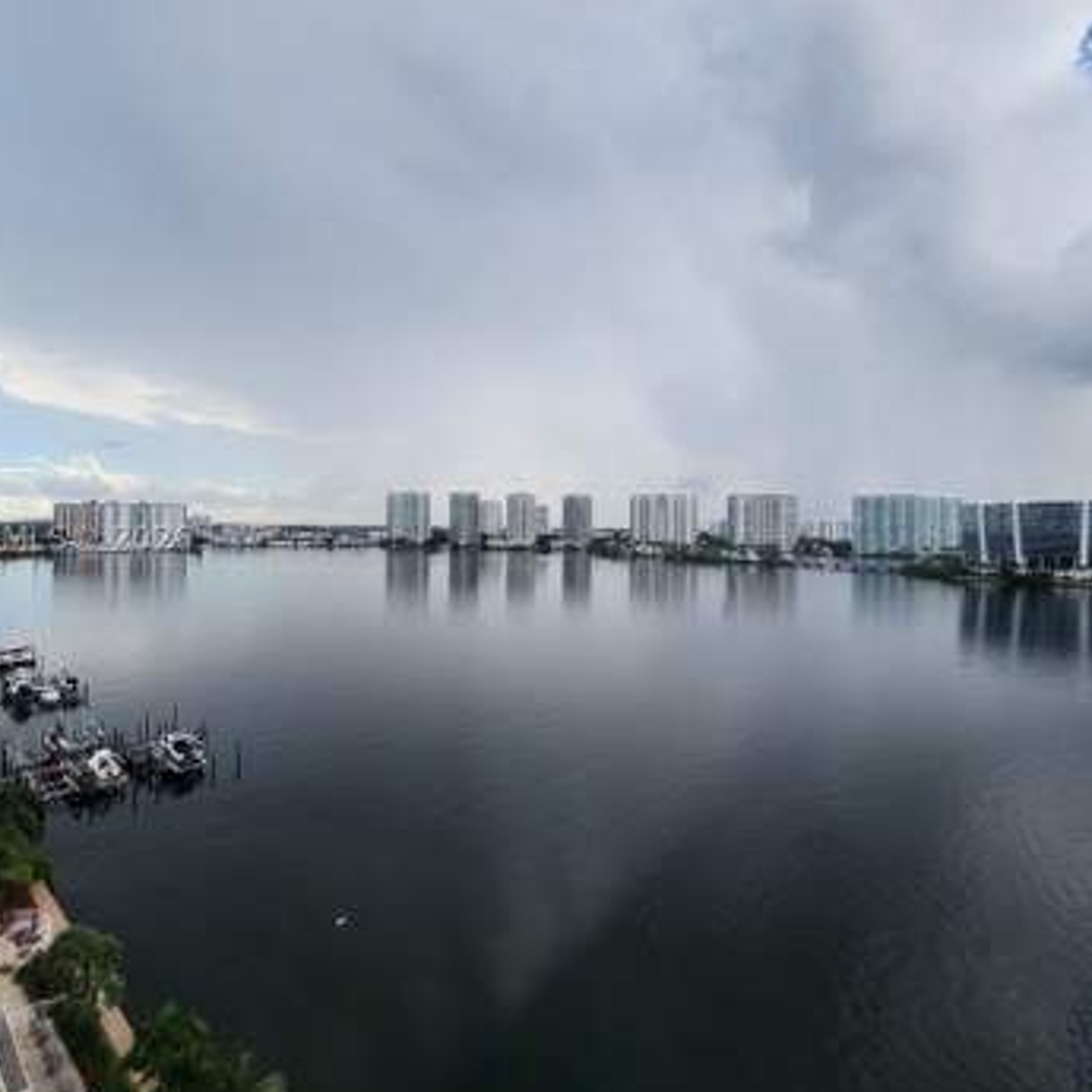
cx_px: 484
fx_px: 571
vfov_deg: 87.4
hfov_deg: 87.1
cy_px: 538
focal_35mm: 16
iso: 50
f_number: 2.2
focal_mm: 2.2
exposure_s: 1/829
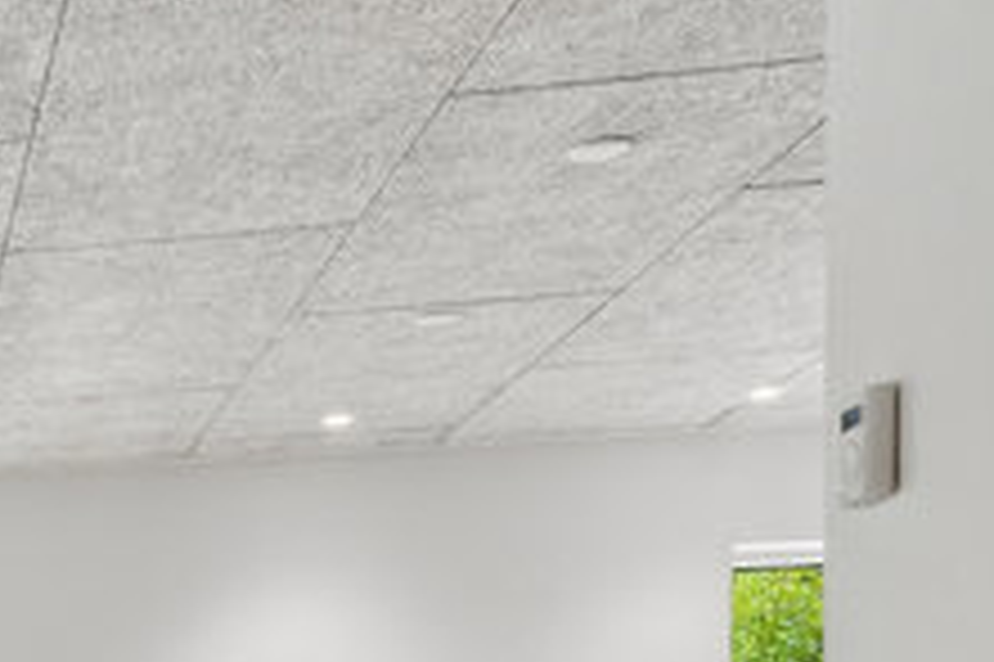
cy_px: 998
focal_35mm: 76
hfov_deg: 19.7
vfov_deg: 16.3
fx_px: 2097
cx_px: -796
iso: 800
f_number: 8
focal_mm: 21
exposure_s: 1/50
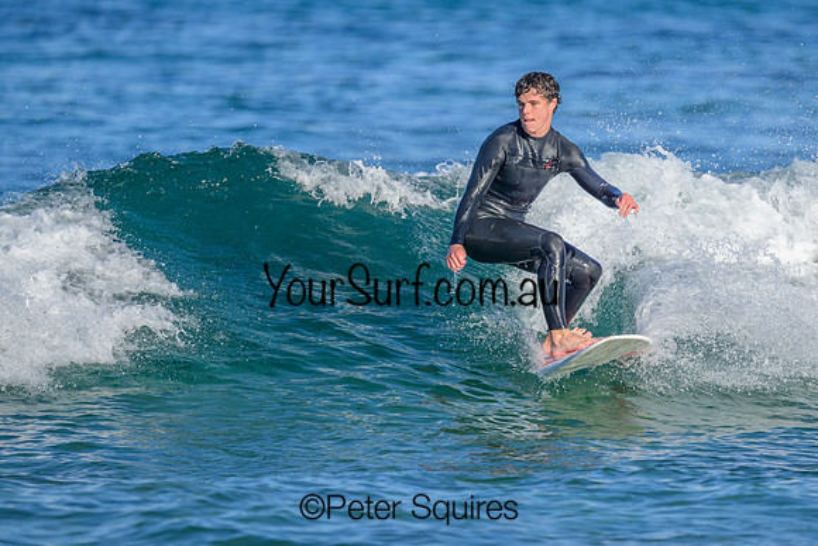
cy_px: 208
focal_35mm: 1010
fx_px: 22944
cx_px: 483
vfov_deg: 1.4
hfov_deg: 2.0
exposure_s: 1/2000
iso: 320
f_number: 6.3
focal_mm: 800
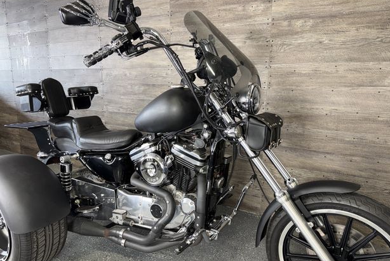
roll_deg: -0.7
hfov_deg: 69.4
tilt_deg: -10.8
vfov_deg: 49.6
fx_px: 282
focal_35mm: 26
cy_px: 134
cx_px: 193
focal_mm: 6.76
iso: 64
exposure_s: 1/24
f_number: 1.78
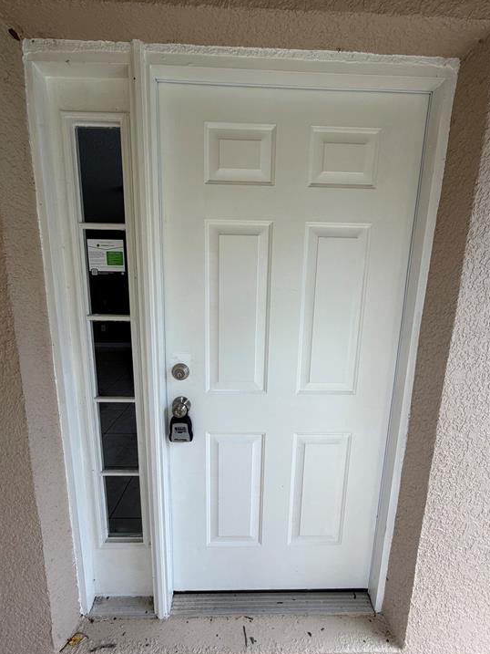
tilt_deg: -8.8
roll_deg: -0.2
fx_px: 283
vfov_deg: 98.2
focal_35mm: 15
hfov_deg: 81.8
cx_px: 247
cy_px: 331
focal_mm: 2.22
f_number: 2.2
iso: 40
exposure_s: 1/186
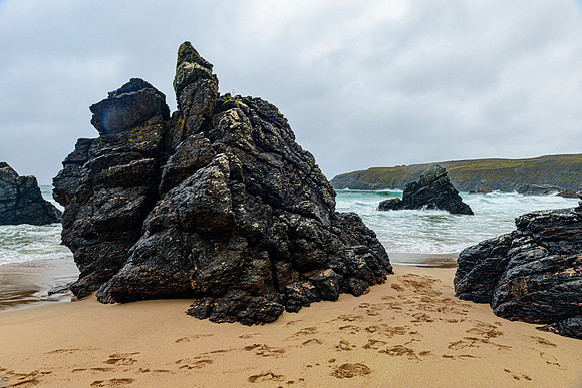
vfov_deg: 53.2
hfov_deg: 73.7
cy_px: 194
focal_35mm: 24
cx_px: 291
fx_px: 388
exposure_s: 1/30
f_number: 8
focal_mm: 24
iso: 100
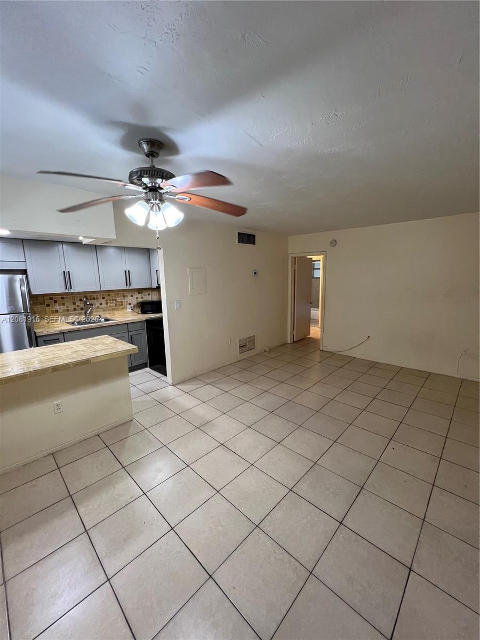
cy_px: 320
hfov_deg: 89.9
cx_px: 240
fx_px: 240
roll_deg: +1.4
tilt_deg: -9.8
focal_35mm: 13
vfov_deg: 106.2
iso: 160
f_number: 1.8
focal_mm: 1.57
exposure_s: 1/60
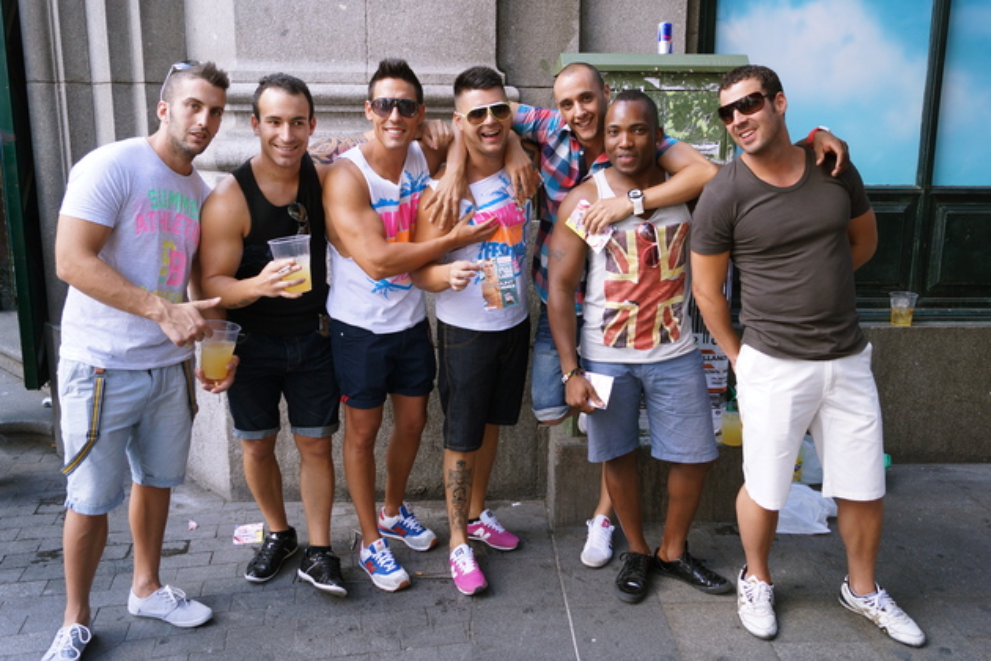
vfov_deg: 47.9
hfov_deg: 67.4
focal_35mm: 27
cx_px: 496
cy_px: 330
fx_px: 743
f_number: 3.5
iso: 200
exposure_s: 1/100
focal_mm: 18
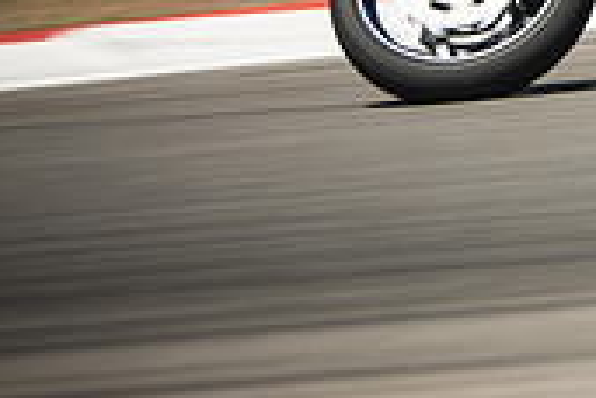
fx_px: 16836
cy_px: -173
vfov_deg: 1.4
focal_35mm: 1017
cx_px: 1000
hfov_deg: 2.0
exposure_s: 1/250
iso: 160
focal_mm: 200
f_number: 2
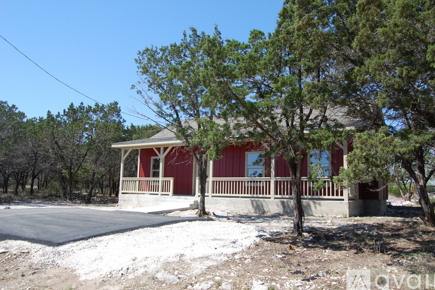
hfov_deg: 65.5
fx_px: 338
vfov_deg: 46.4
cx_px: 218
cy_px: 143
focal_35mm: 28
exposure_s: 1/250
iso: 200
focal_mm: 18
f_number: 8
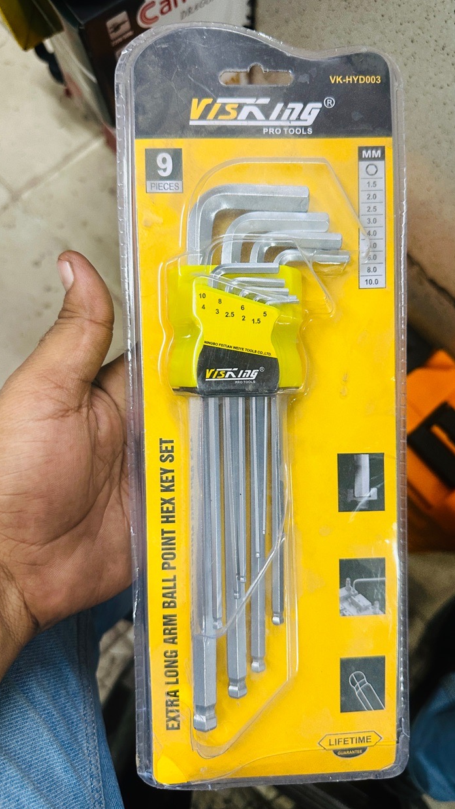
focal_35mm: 27
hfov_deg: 42.8
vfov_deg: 69.9
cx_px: 257
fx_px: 579
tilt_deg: -76.3
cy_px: 396
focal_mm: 6.86
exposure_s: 1/60
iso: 320
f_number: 1.78
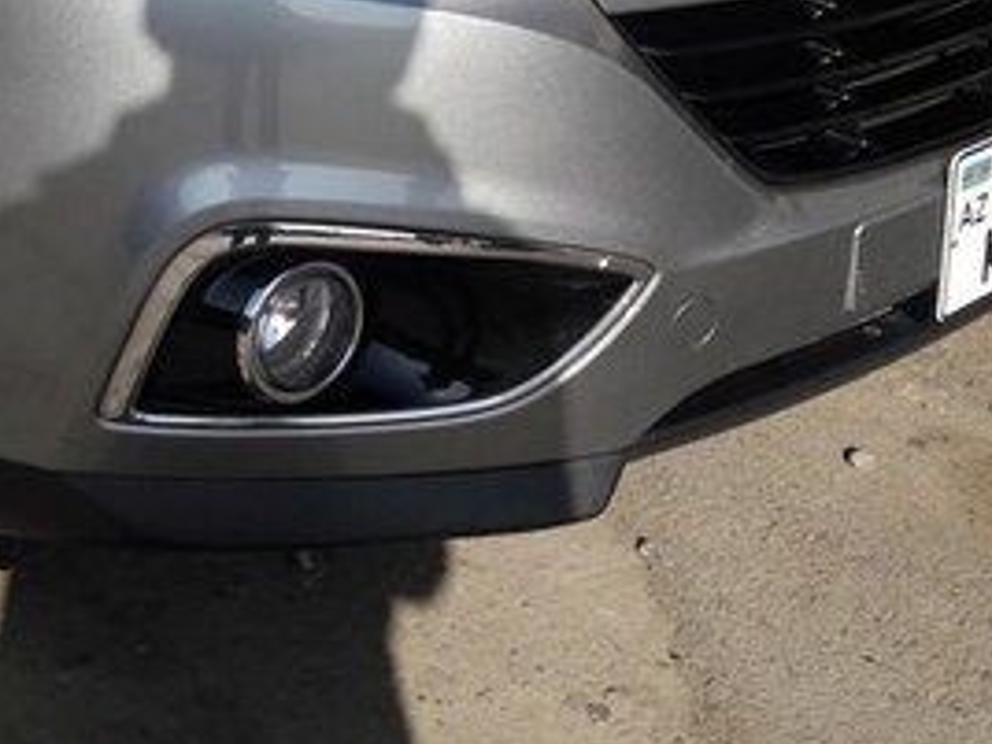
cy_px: -102
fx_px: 1977
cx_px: 152
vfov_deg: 20.2
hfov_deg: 27.4
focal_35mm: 69
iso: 40
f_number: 1.9
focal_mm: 3.7
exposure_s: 1/1473
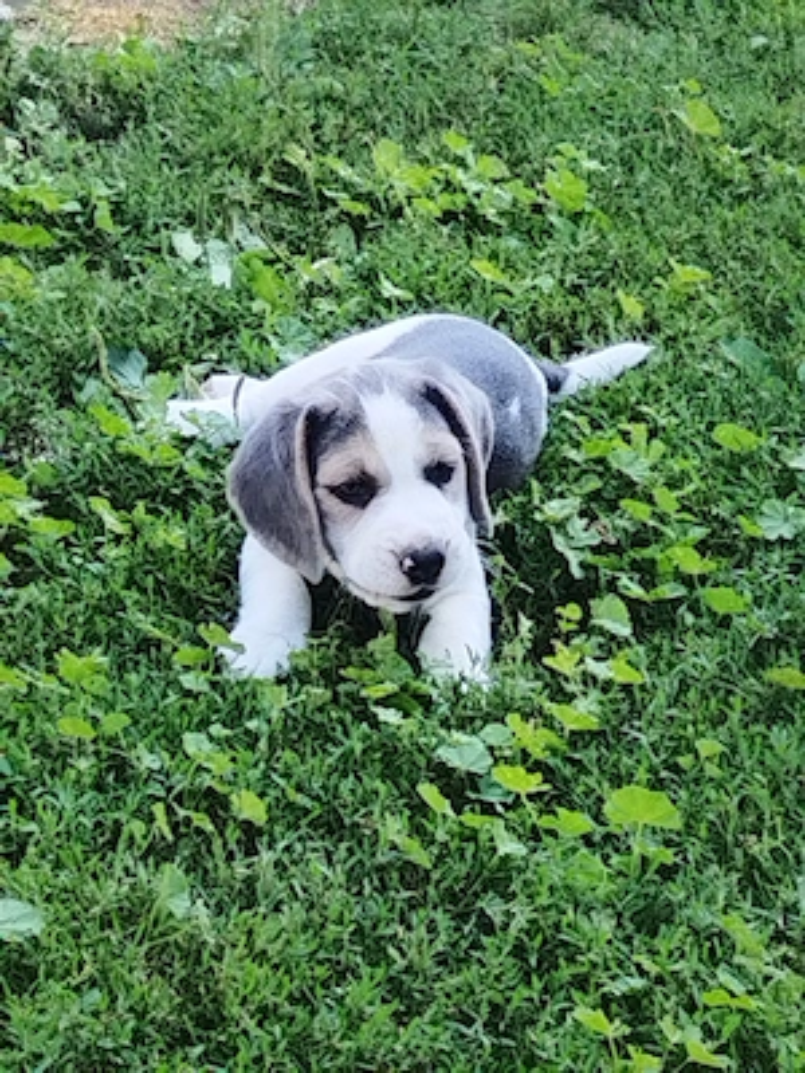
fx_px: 3442
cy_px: 536
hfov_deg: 13.3
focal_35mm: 111
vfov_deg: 17.7
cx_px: 402
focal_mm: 4.95
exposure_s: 1/139
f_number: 1.9
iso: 100
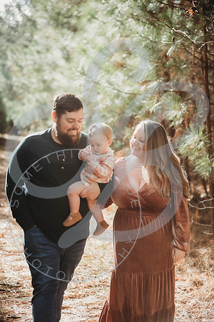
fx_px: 624
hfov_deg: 19.5
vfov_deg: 28.8
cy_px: 161
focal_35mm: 70
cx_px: 107
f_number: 2.8
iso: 100
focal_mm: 70
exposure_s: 1/400
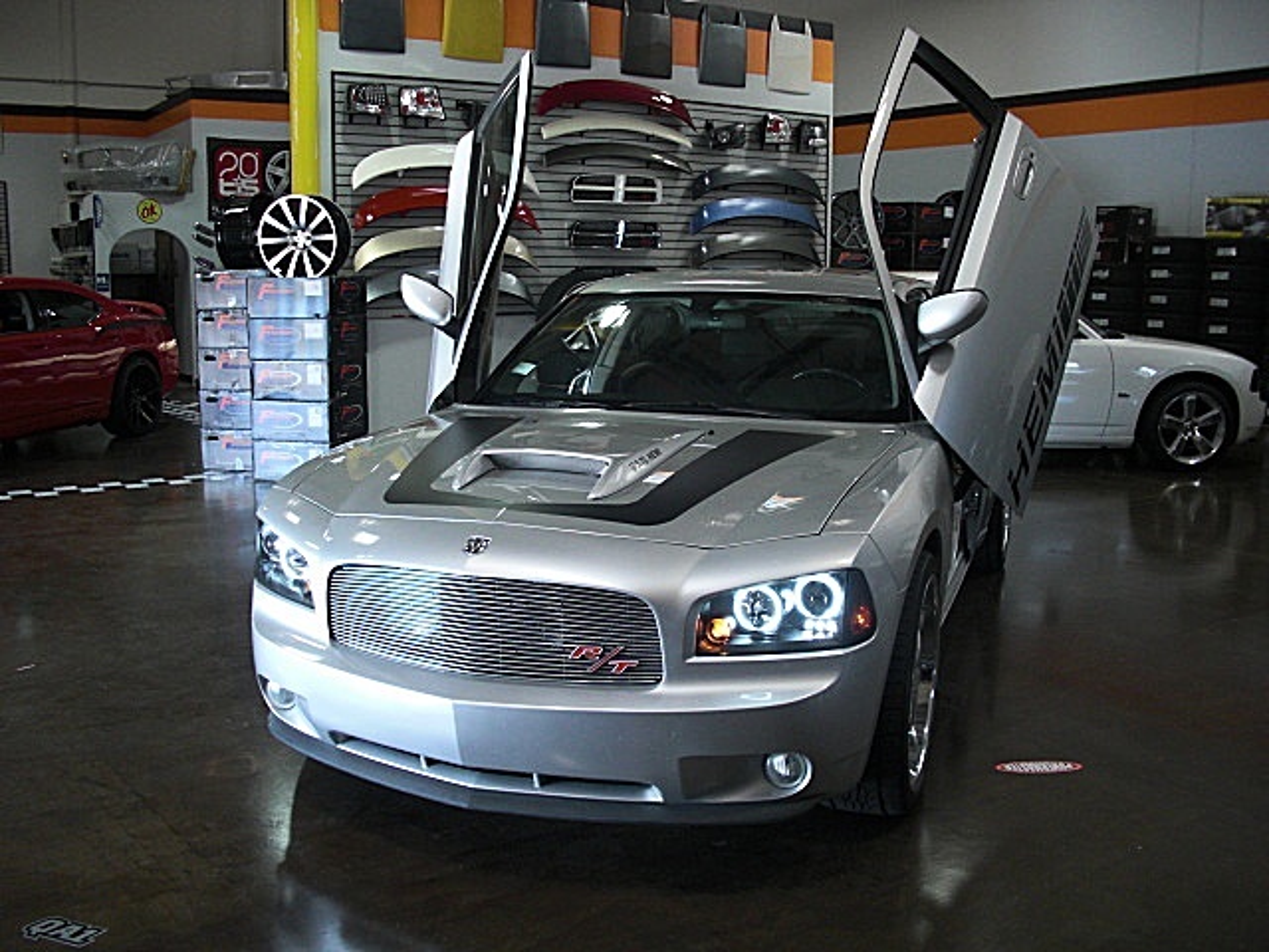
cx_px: 634
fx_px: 1320
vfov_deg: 39.7
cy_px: 476
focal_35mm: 36
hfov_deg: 51.4
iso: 200
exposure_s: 1/60
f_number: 2.8
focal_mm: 6.3
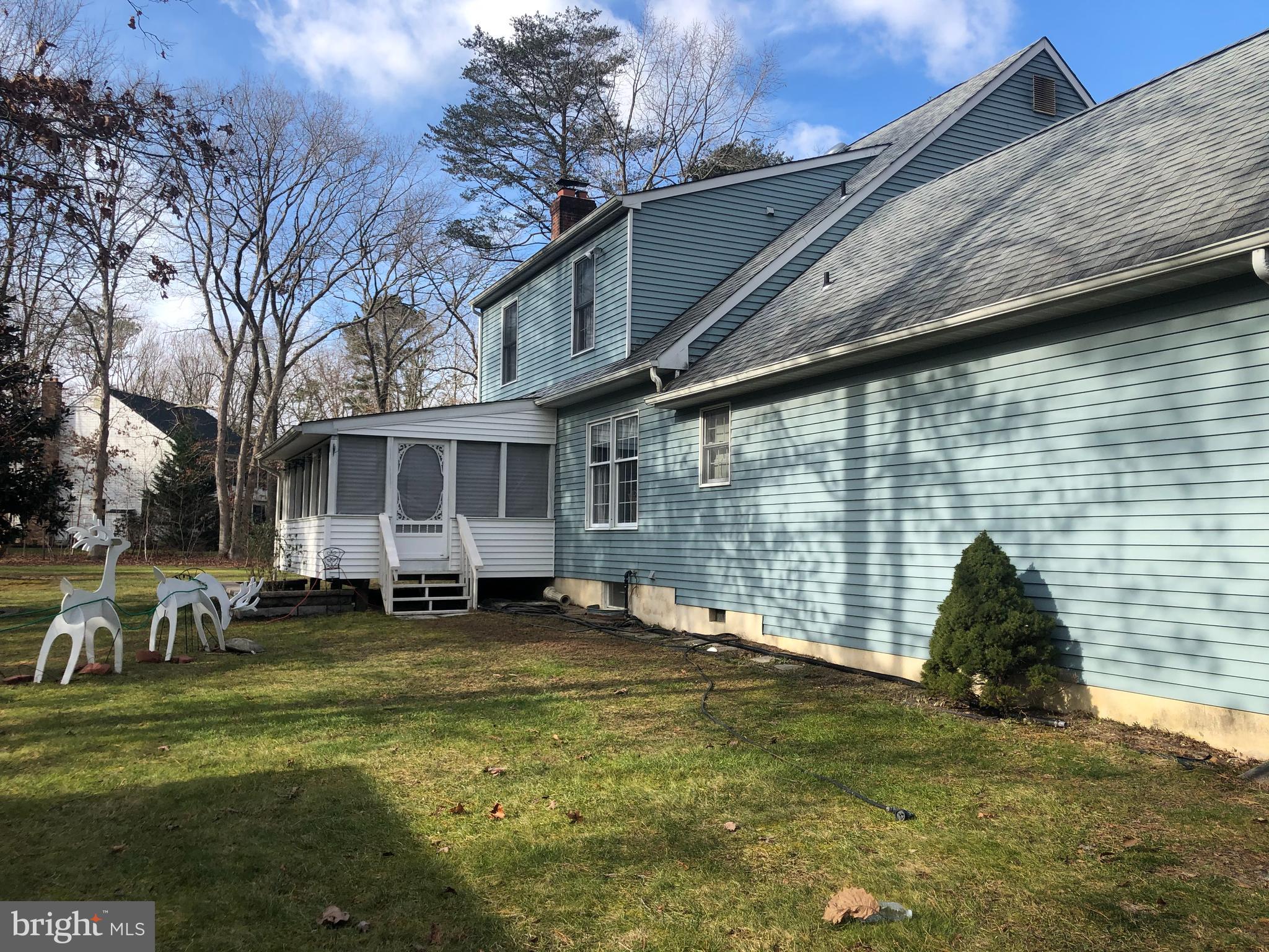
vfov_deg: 49.7
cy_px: 476
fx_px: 1026
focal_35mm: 28
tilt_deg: +3.9
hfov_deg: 63.4
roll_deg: -1.1
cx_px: 634
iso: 20
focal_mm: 3.99
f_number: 1.8
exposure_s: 1/960
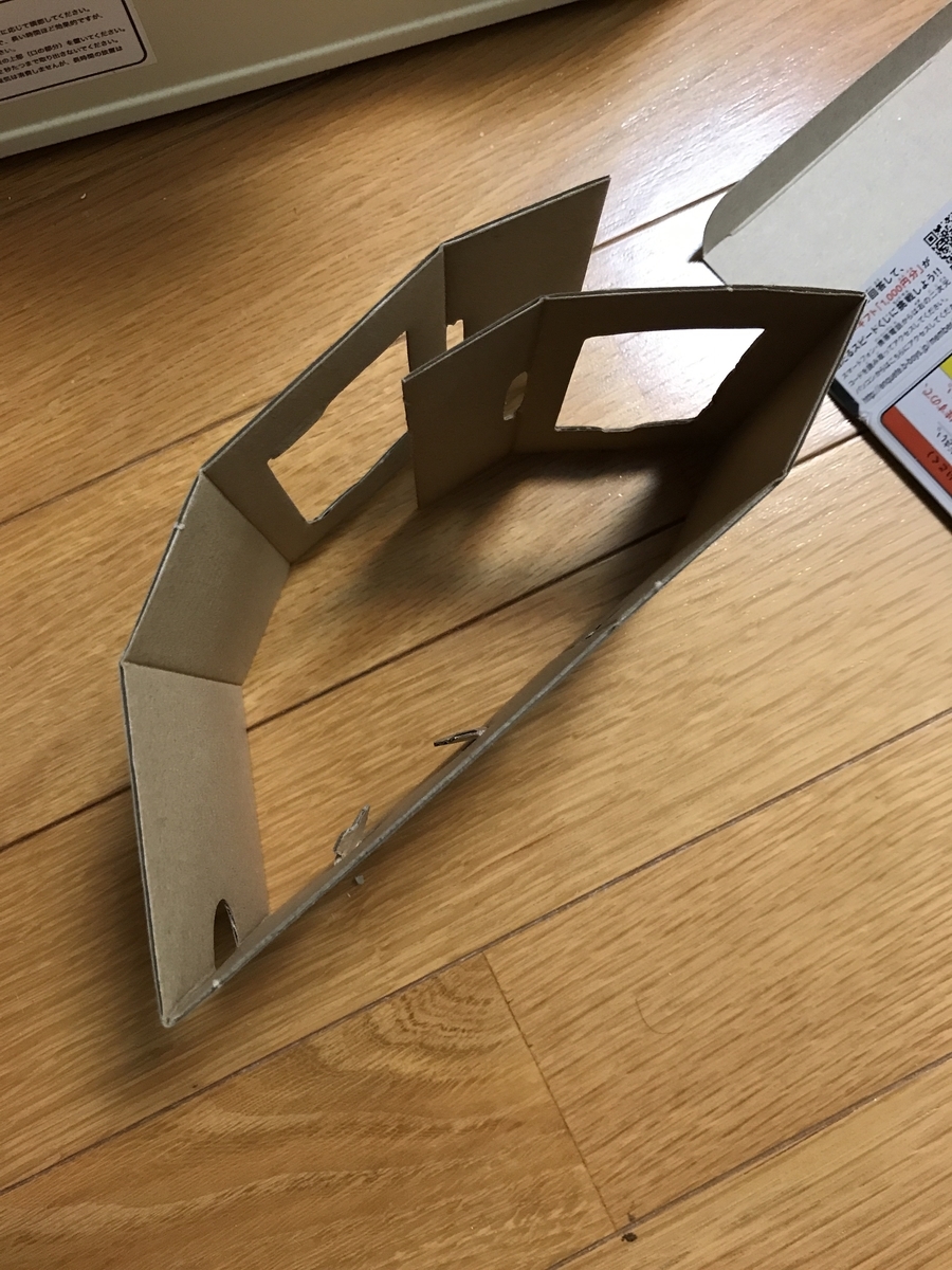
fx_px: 1027
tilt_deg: -82.8
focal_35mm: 28
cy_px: 635
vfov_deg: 63.4
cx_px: 476
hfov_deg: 49.7
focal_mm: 3.99
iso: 80
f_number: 1.8
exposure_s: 1/17
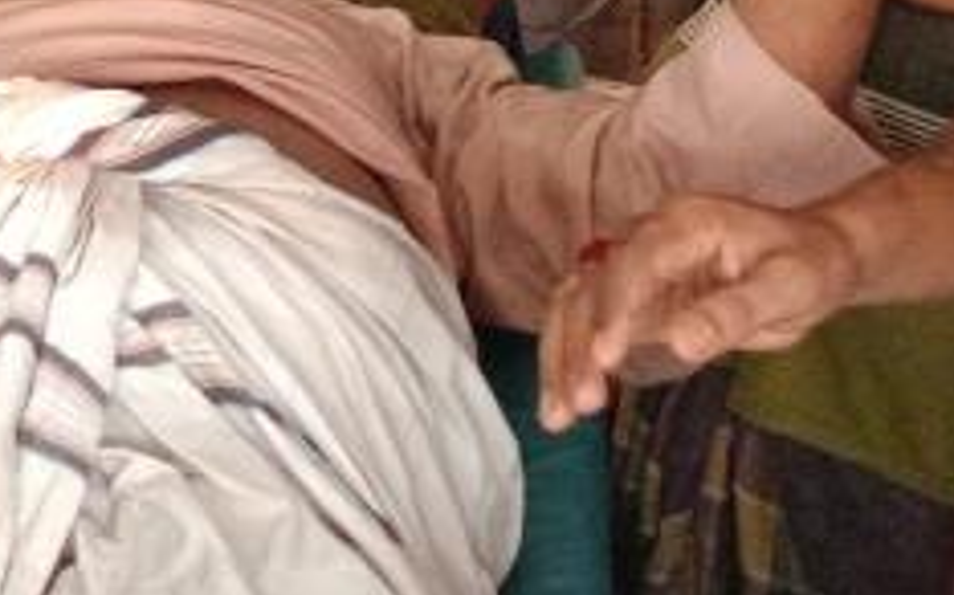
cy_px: -114
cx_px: -57
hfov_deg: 15.7
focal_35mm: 130
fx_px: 3378
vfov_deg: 9.9
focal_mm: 4.7
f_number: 1.79
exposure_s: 1/100
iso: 4200
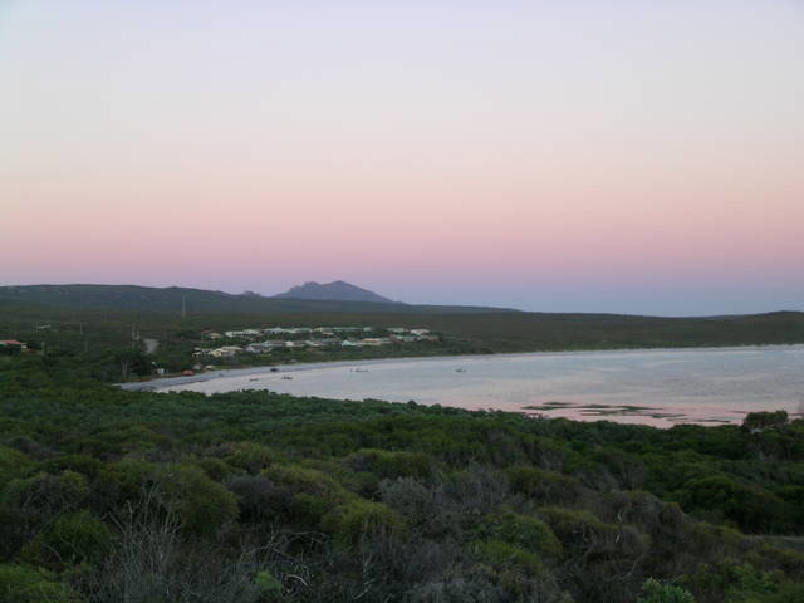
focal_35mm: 53
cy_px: 302
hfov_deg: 36.2
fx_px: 1231
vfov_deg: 27.5
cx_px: 402
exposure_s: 1/30.1
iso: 50
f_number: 3.5
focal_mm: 11.1
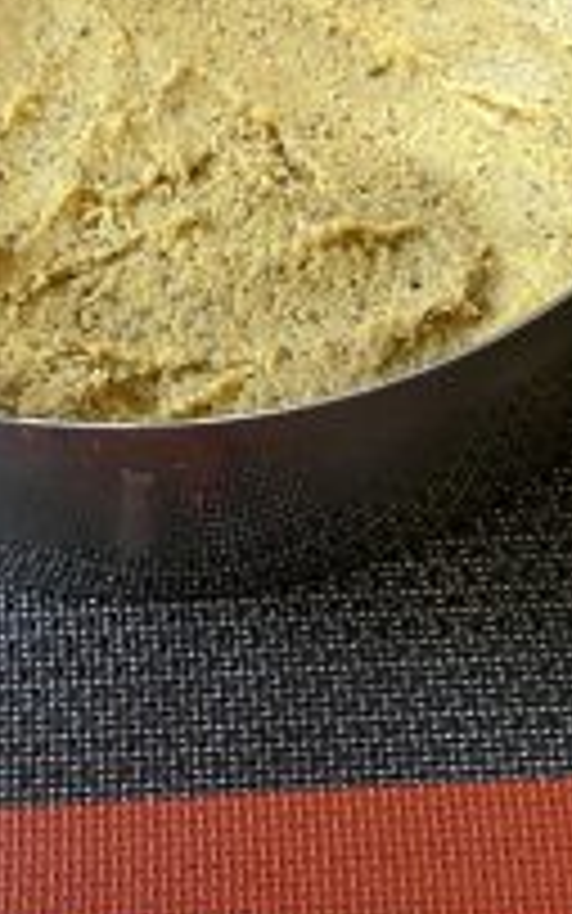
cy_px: 585
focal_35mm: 68
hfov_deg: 19.1
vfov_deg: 30.0
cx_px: 187
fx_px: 1695
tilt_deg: -61.4
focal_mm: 4.25
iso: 500
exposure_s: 1/50
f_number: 1.8
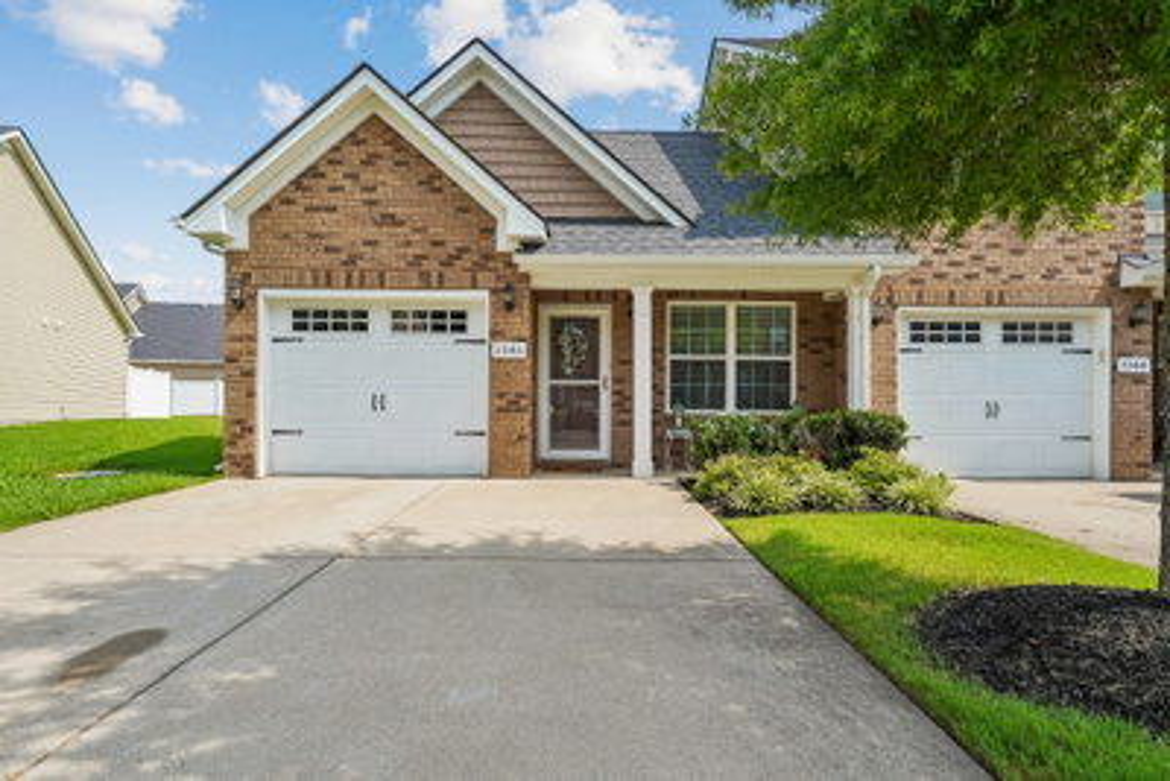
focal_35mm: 20
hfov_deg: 84.0
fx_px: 650
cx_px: 585
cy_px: 390
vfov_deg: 62.0
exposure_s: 1/350
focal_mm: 20
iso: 400
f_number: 11
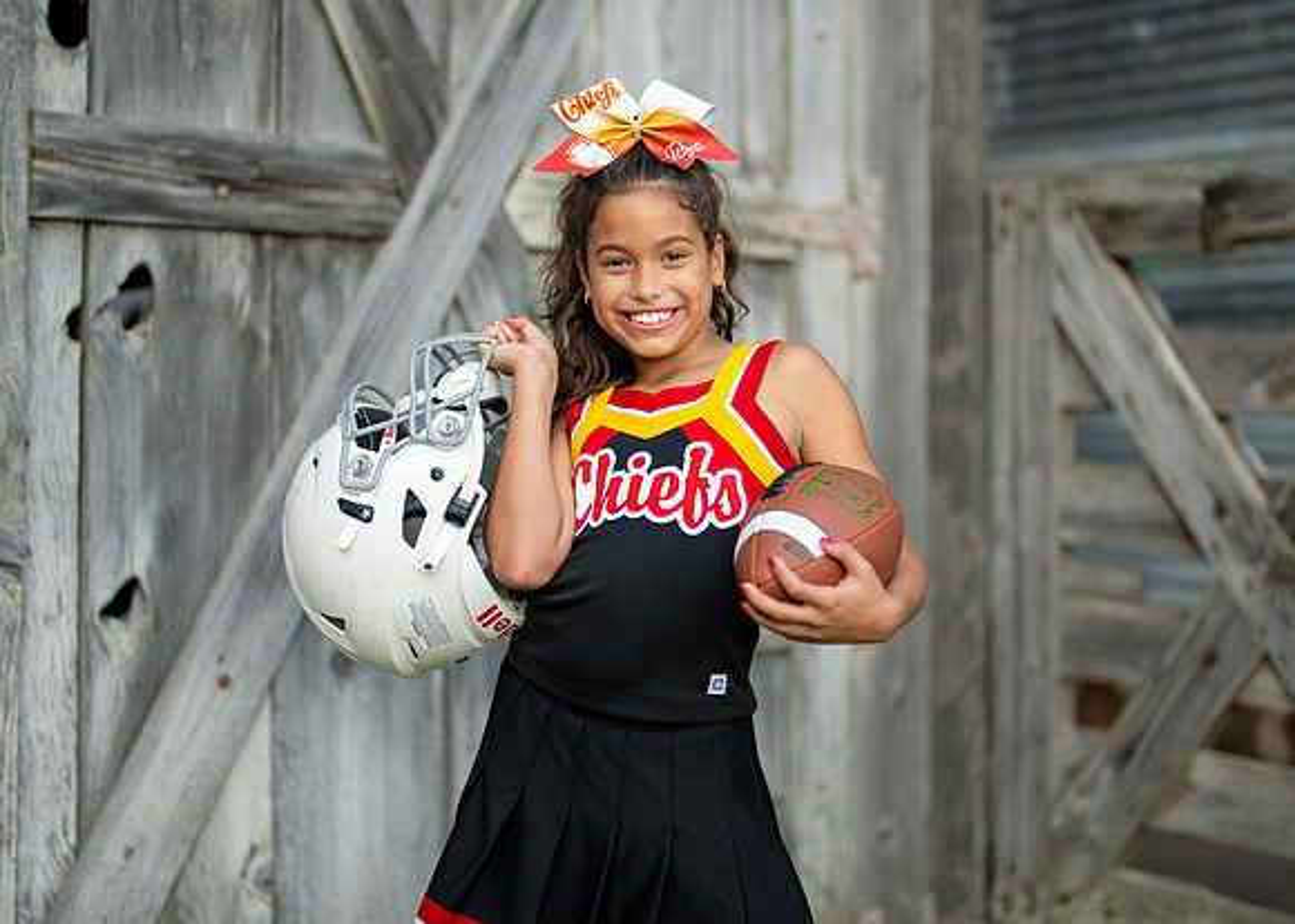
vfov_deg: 24.3
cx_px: 665
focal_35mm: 58
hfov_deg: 33.6
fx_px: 2147
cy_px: 425
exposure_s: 1/1600
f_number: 1.2
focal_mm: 50
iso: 125
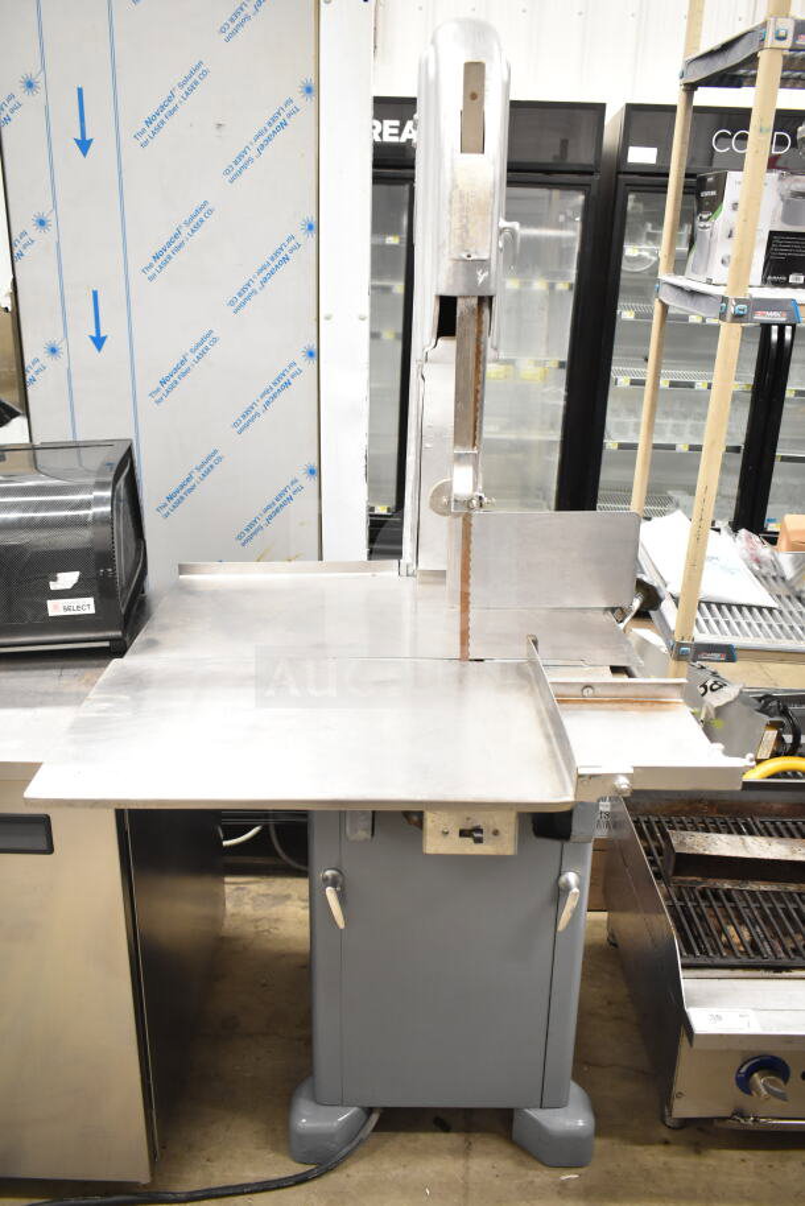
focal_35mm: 30
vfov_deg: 61.9
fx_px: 1005
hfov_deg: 43.6
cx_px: 402
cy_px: 603
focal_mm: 20
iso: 1600
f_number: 3.5
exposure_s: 1/30
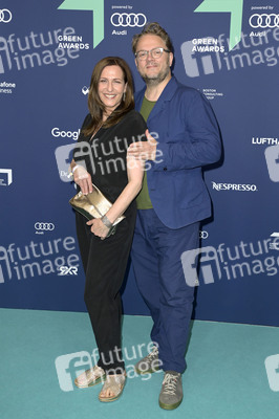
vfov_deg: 41.1
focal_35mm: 48
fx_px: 559
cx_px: 140
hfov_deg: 28.0
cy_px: 210
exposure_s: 1/250
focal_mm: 48
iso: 800
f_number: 6.3
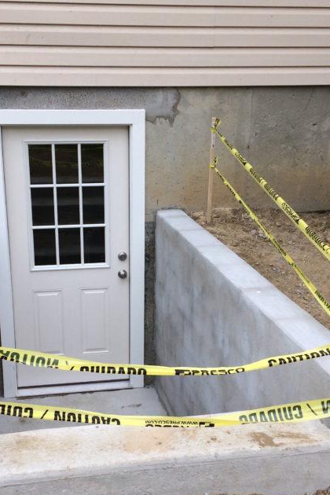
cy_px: 297
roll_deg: +0.9
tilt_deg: -18.9
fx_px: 674
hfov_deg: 27.5
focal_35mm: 49
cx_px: 146
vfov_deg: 40.2
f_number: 2.2
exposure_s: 1/695
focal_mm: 4.15
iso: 32
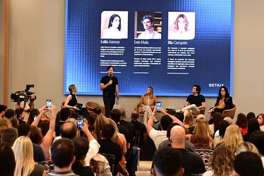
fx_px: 572
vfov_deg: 17.5
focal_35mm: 78
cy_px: 83
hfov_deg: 26.0
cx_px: 145
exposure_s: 1/160
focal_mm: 50
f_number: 3.5
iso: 2500
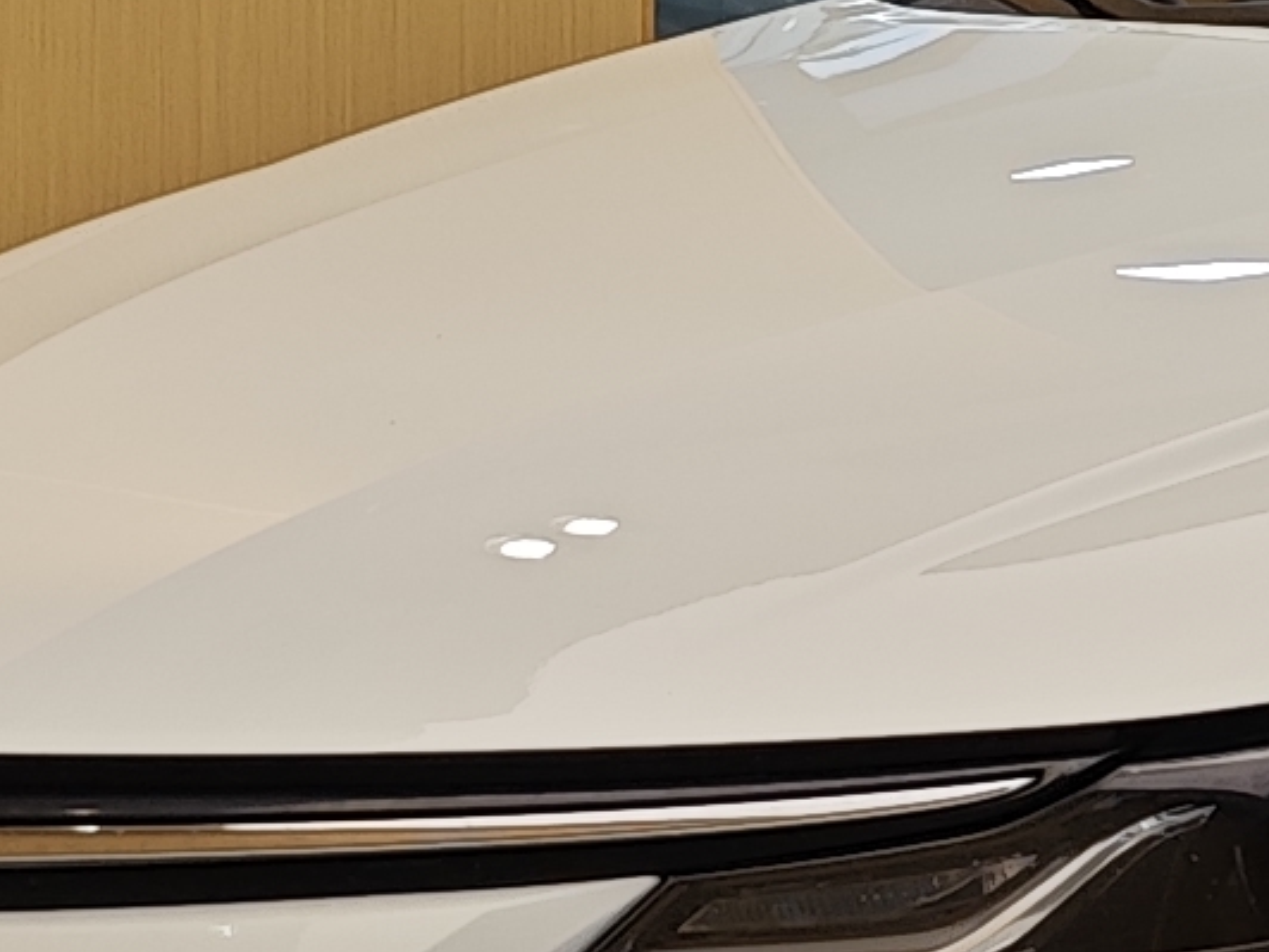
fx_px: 6489
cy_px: 45
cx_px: 2228
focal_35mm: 177
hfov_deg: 10.5
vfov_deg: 8.4
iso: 50
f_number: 1.9
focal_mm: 8.7
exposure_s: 1/109
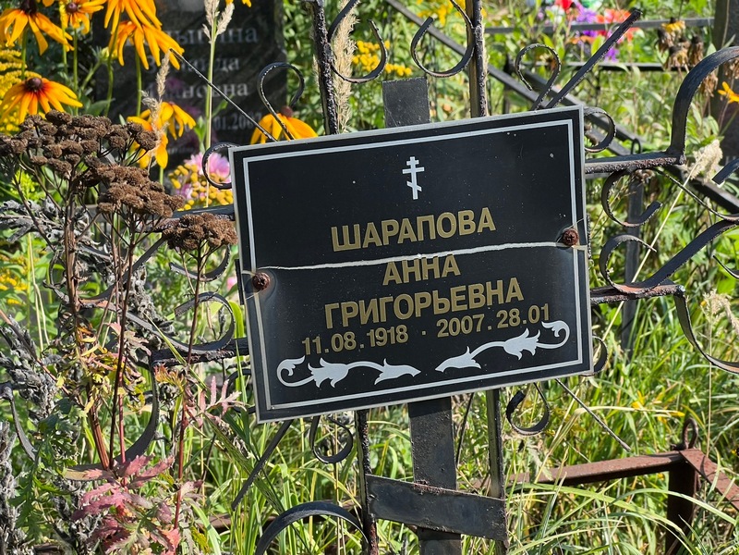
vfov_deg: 19.1
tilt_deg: -18.8
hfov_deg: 25.3
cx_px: 370
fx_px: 1644
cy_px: 278
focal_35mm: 77
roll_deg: +0.5
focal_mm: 9
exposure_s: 1/190
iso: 32
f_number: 2.8
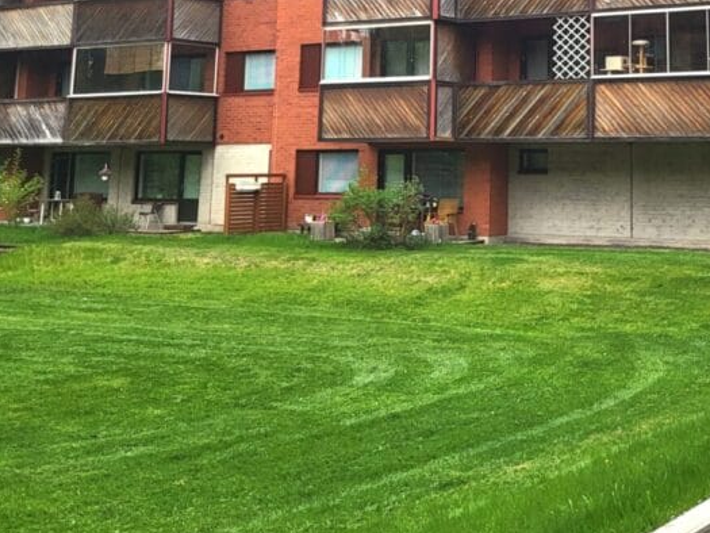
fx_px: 1169
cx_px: 559
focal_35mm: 57
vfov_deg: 24.1
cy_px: -46
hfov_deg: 32.9
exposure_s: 1/1167
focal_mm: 5.4
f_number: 1.8
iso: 40
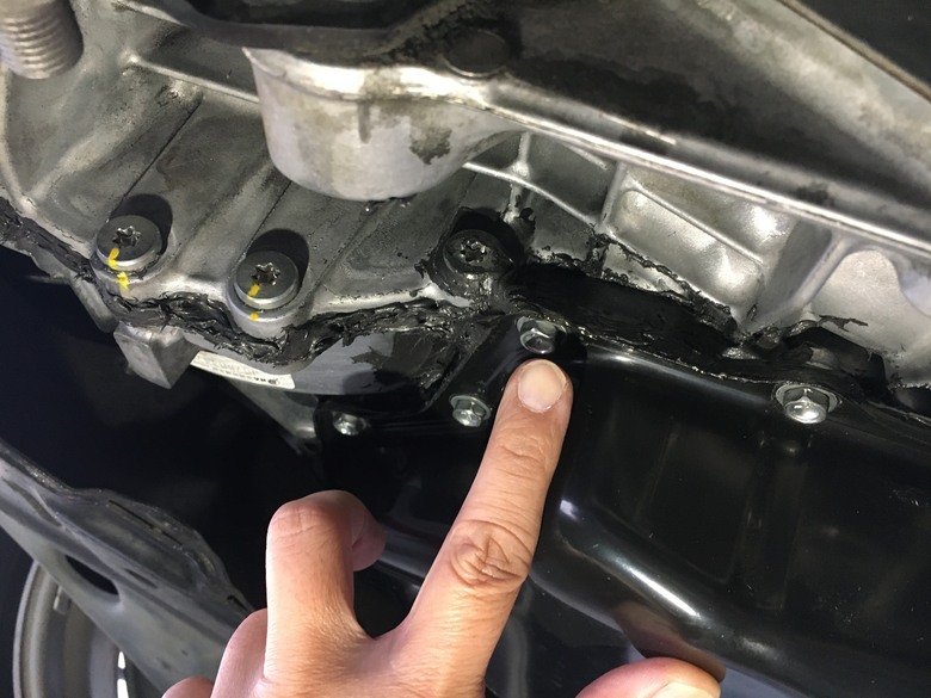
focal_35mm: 29
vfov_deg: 48.2
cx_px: 466
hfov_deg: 61.7
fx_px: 780
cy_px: 349
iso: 160
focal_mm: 4.15
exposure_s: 1/30
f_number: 2.2
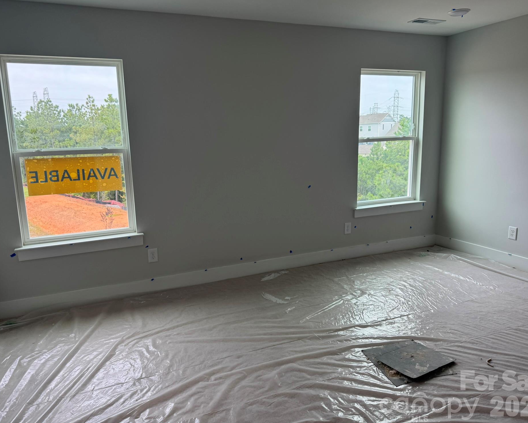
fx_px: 406
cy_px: 207
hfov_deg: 66.0
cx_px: 259
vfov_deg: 54.9
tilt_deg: -11.5
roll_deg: +1.3
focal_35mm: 26
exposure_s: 1/264
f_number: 1.78
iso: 80
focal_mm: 6.76
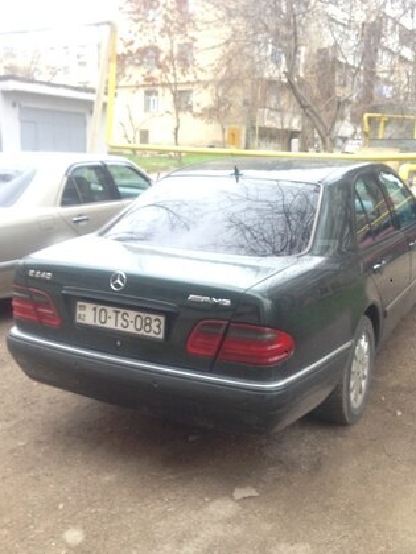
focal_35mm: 39
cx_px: 238
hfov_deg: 36.7
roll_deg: -1.5
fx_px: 625
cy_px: 255
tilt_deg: -6.2
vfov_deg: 47.8
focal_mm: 4.12
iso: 64
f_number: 2.4
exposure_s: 1/20
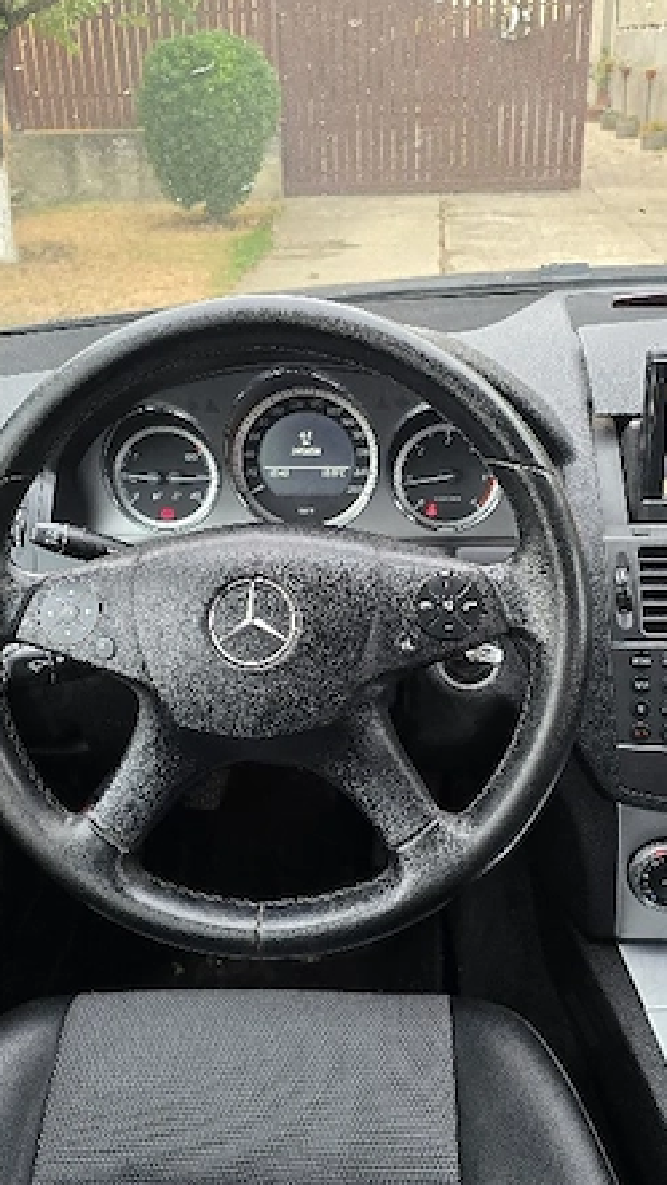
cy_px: 601
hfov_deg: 34.7
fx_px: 1068
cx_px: 303
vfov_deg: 58.0
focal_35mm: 34
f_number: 1.7
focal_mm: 6.3
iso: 200
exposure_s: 1/101
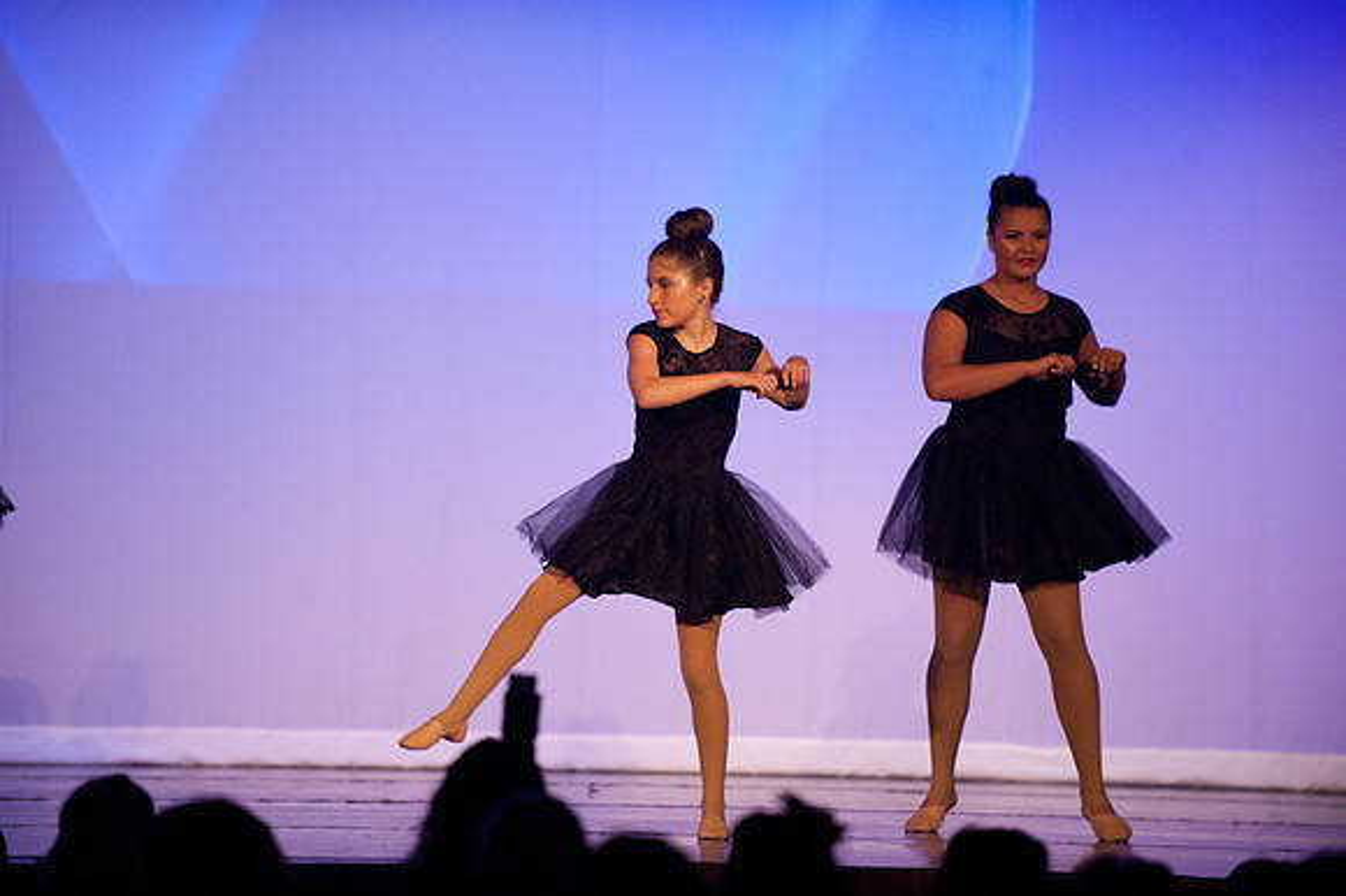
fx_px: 7473
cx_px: 673
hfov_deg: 10.3
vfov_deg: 6.9
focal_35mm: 200
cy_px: 448
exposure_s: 1/200
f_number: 2.8
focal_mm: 200
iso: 3200
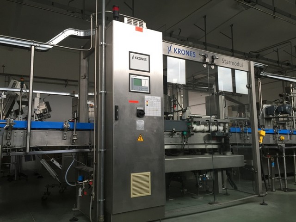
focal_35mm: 29
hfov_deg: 61.7
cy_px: 111
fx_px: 248
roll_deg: -1.3
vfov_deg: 48.2
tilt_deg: +6.3
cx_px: 148
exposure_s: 1/33
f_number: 2.2
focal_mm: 4.15
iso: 32
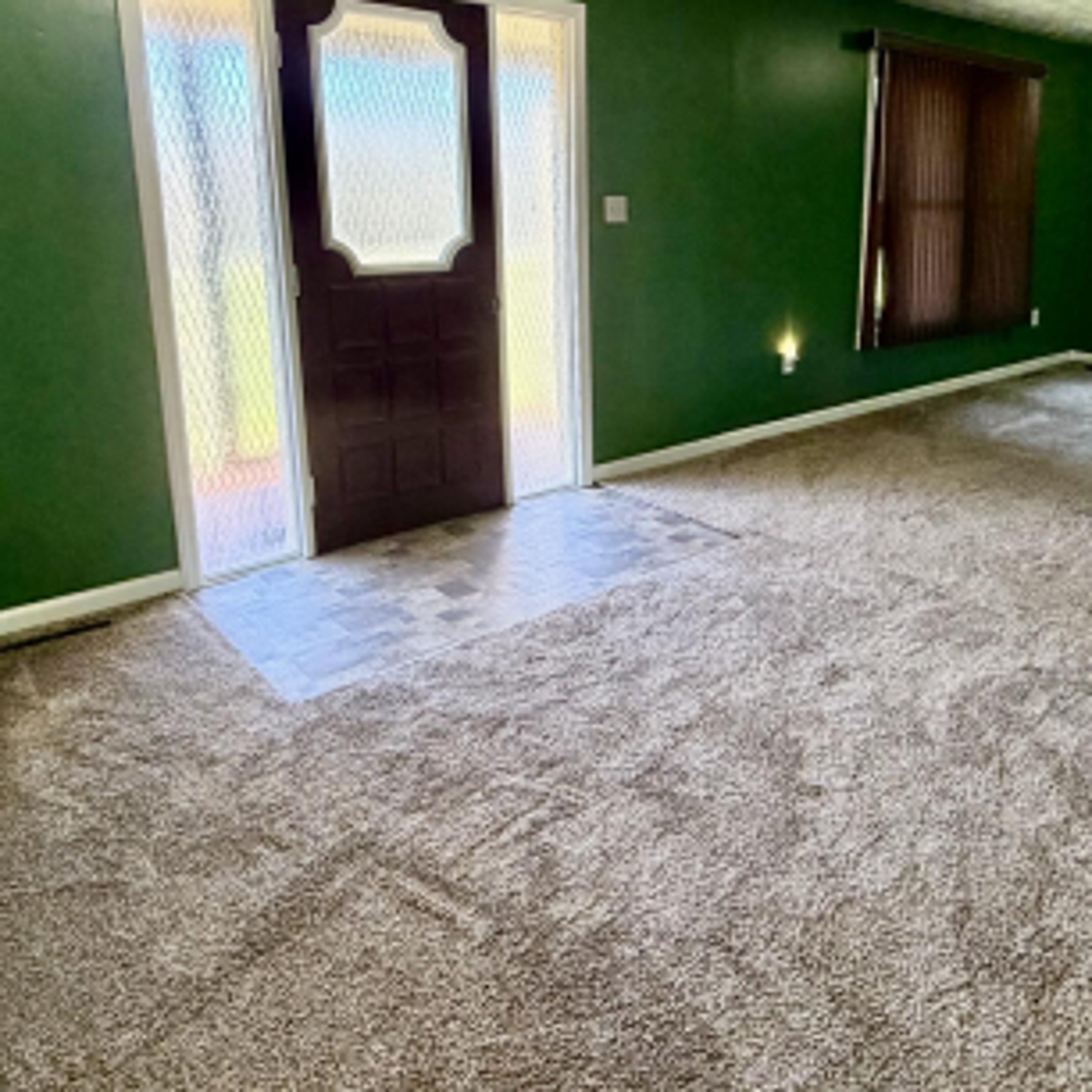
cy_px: 385
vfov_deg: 58.0
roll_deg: +0.2
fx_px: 964
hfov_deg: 57.9
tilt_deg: -12.2
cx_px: 719
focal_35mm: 27
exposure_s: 1/60
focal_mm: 2.22
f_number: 2.2
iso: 320
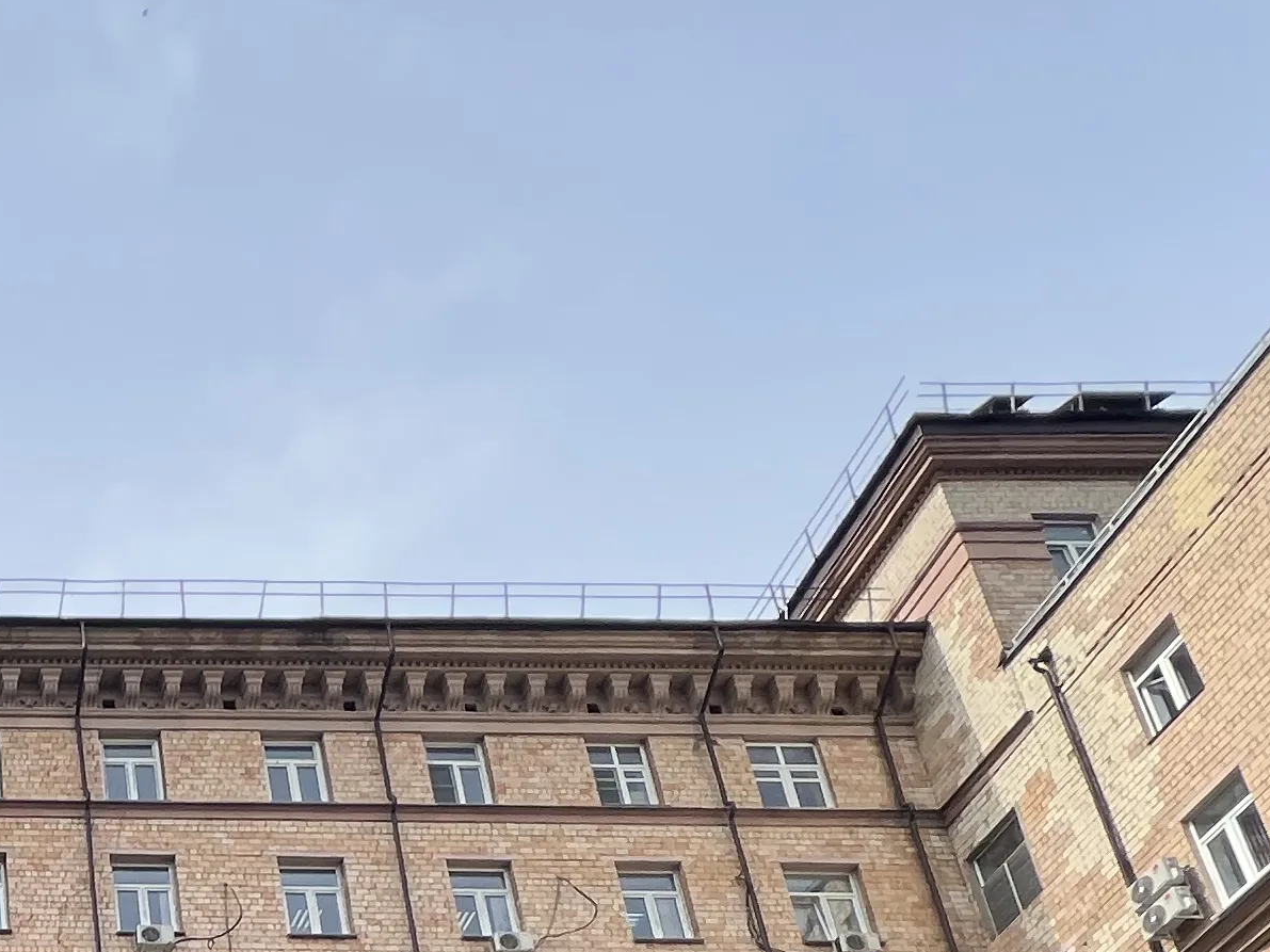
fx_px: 1614
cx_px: -389
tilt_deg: +23.4
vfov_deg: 23.2
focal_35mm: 44
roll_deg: -2.8
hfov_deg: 32.2
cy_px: 1574
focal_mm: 1.57
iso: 32
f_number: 1.8
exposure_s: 1/889
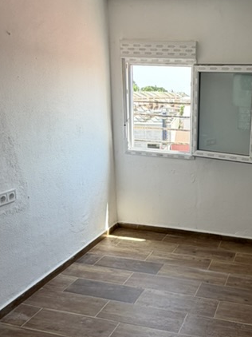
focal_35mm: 34
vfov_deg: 54.0
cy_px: 170
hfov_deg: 39.1
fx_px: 330
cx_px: 222
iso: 64
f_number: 2.2
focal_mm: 2.22
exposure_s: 1/124
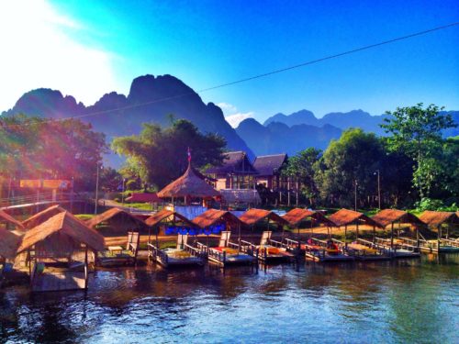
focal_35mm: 35
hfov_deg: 52.6
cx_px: 230
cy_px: 172
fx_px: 464
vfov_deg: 40.7
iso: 50
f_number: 2.4
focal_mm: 4.28
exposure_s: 1/2045
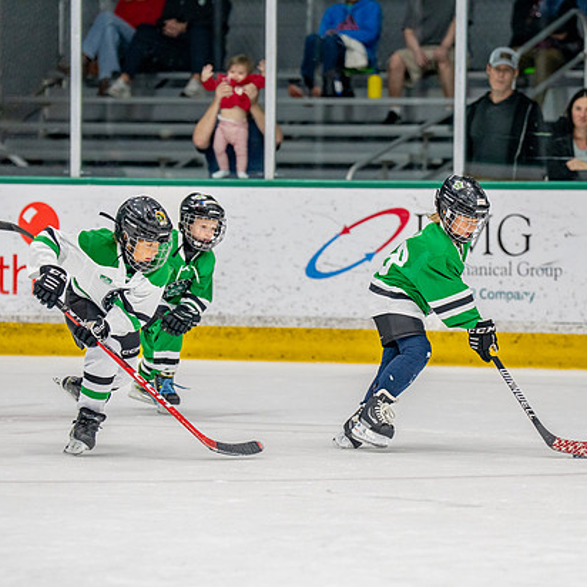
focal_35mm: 259
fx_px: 4969
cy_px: 365
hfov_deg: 6.8
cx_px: 343
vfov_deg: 6.8
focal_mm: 147
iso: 1000
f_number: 2.8
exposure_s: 1/1250
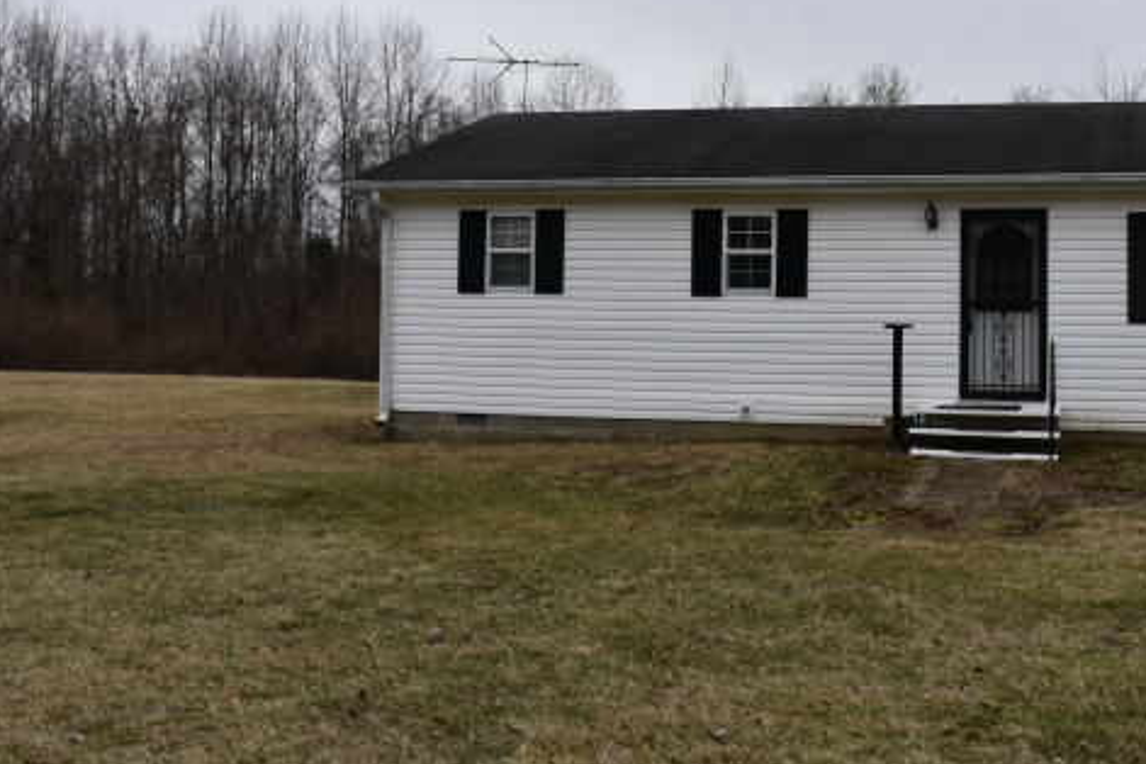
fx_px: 1369
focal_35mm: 43
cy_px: 204
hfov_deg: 44.3
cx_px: 825
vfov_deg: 30.7
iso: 250
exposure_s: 1/500
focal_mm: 18
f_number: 8
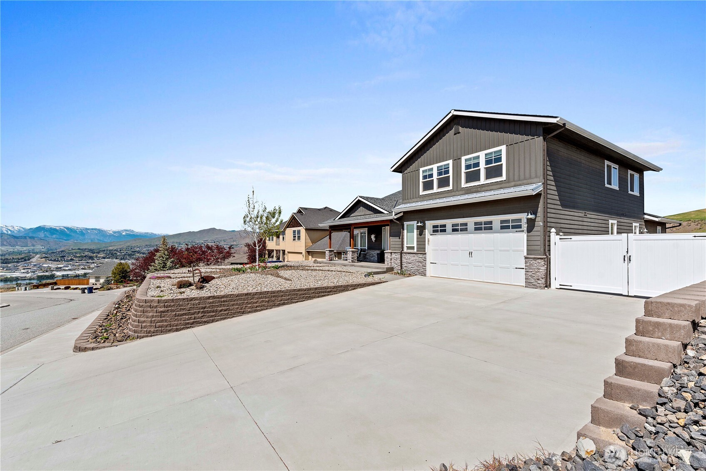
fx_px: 294
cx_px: 353
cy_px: 236
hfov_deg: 100.4
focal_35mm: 15
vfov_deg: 77.4
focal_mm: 15
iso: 100
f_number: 8
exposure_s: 1/800
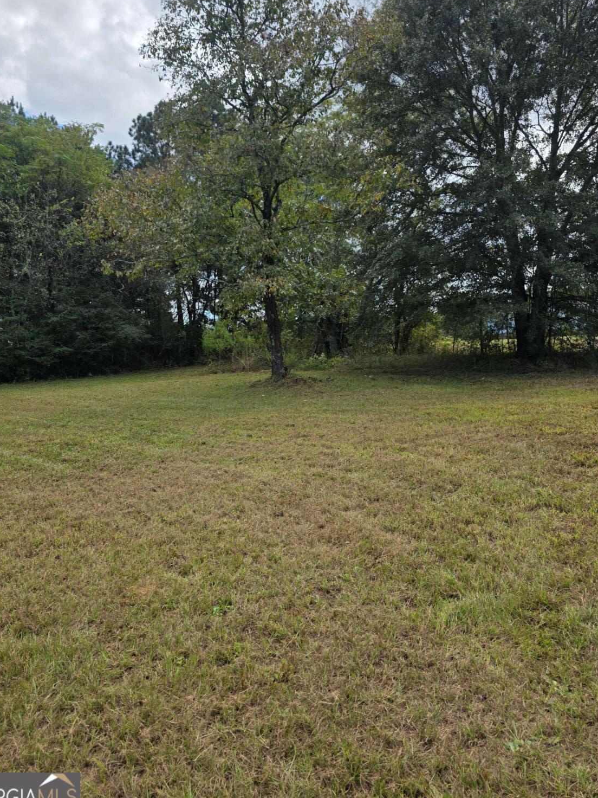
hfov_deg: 54.8
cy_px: 382
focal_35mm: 25
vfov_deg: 69.4
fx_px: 576
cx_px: 275
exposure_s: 1/6355
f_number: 1.7
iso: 80
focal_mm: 6.3
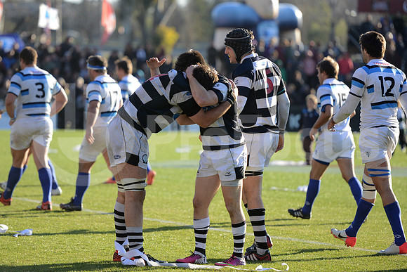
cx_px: 204
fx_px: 2035
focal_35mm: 180
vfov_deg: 7.6
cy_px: 136
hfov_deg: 11.4
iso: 320
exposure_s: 1/800
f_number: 2.8
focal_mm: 180
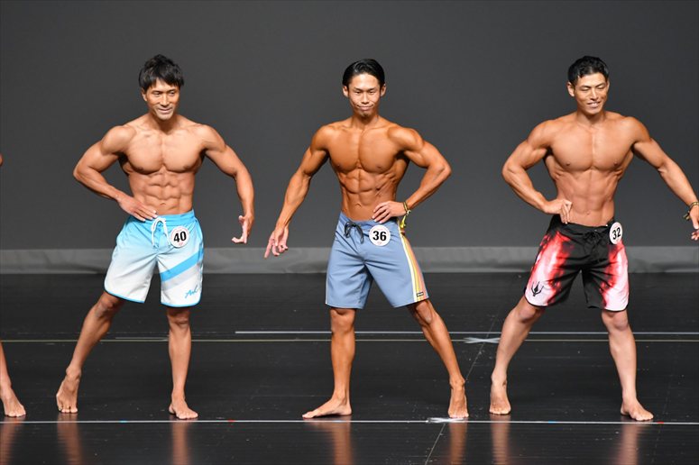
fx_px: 6113
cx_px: 350
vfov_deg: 4.4
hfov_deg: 6.5
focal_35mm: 315
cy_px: 232
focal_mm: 210
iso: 2500
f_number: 5.6
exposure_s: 1/400
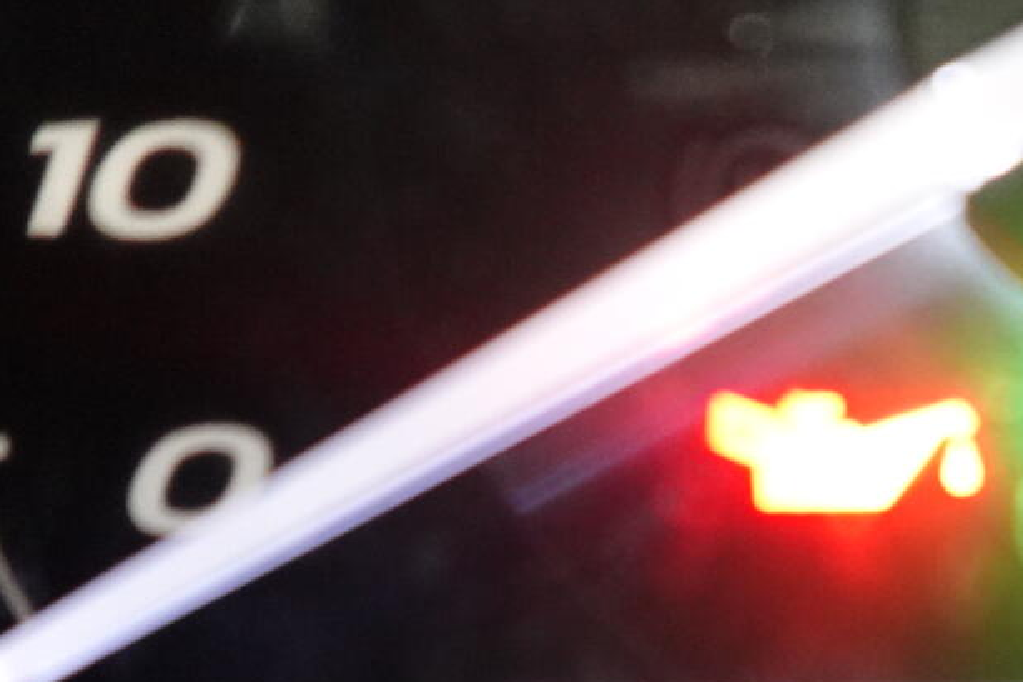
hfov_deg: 27.9
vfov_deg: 19.3
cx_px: 1156
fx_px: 1847
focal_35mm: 65
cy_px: 894
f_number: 2
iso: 1250
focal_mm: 7.6
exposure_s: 1/80
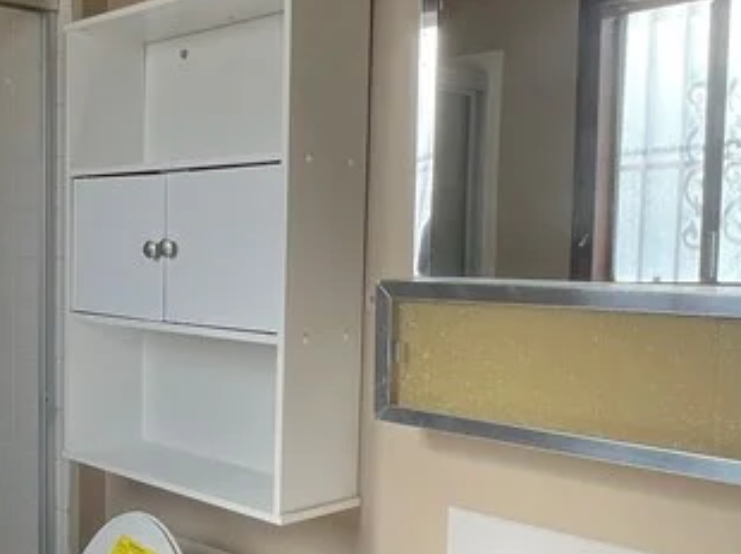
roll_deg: -0.7
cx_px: 131
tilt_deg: -3.2
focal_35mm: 43
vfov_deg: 33.5
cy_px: 306
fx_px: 920
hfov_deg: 41.7
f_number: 1.8
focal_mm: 1.57
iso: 32
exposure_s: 1/163
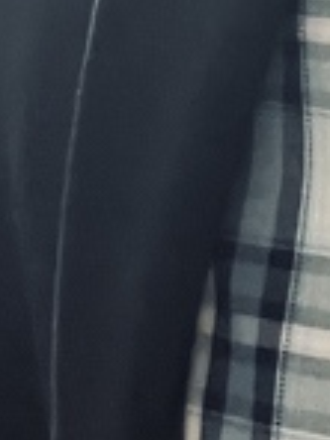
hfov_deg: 9.8
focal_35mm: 142
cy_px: -419
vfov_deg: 12.4
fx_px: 1805
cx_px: 629
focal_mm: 2.71
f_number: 2.2
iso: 640
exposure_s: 1/20
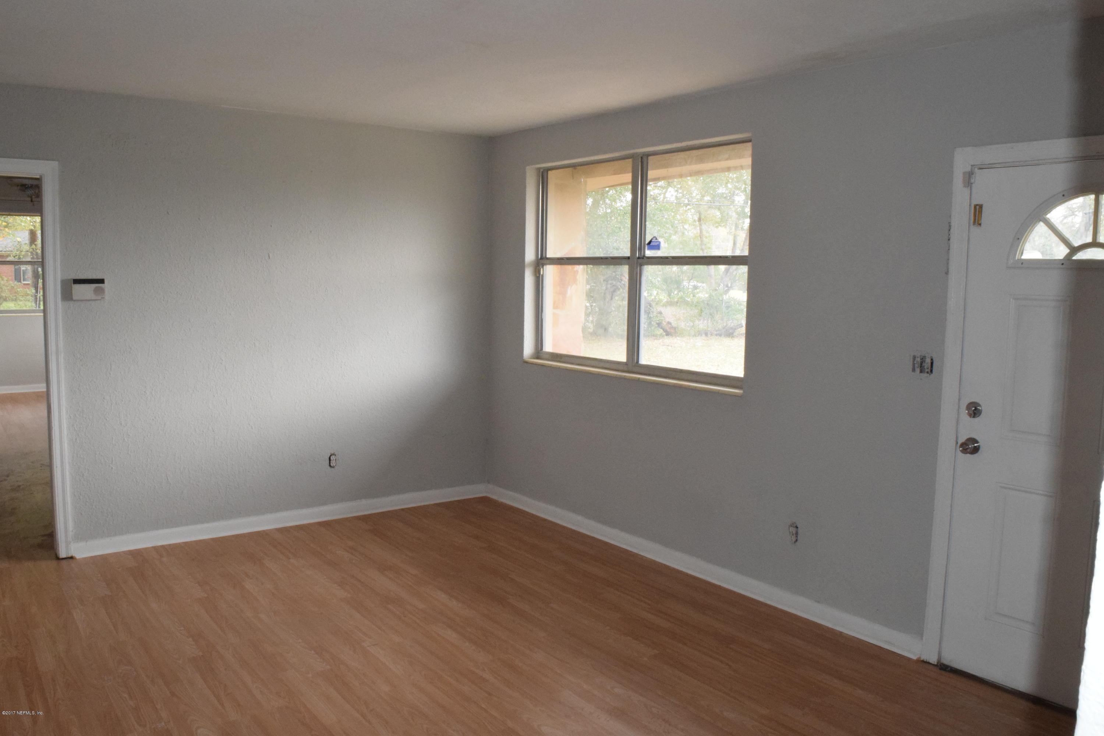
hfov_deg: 67.4
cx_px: 552
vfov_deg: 47.9
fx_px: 828
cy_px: 368
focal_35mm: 27
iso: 3200
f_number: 22
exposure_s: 1/30
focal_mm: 18
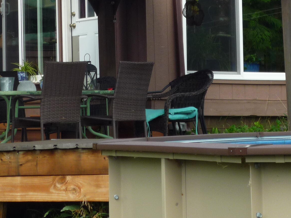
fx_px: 1219
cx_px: 114
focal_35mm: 145
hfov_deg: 13.6
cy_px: -7
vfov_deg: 10.1
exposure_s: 1/250
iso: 100
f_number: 4.5
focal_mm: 9.9
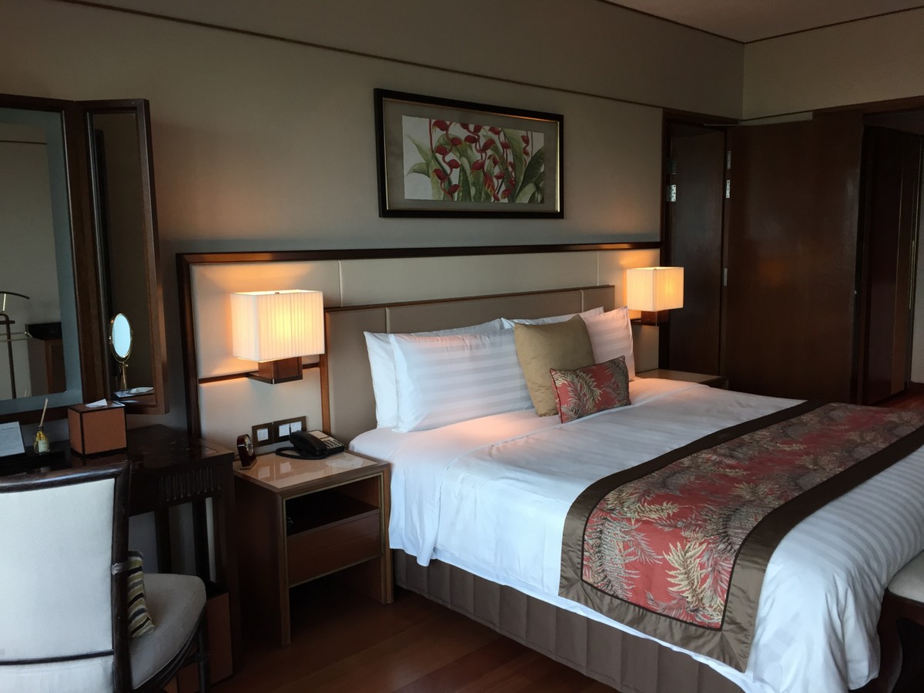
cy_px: 346
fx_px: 774
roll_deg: +1.2
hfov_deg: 61.7
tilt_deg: -8.6
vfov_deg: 48.2
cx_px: 462
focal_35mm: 29
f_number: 2.2
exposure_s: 1/40
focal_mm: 4.15
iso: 32
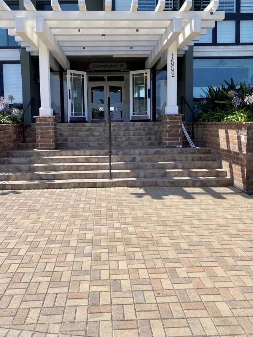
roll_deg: +1.5
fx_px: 292
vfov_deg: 59.7
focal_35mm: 30
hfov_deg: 46.8
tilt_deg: -4.8
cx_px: 114
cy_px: 145
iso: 32
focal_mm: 4.25
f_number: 1.8
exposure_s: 1/1866
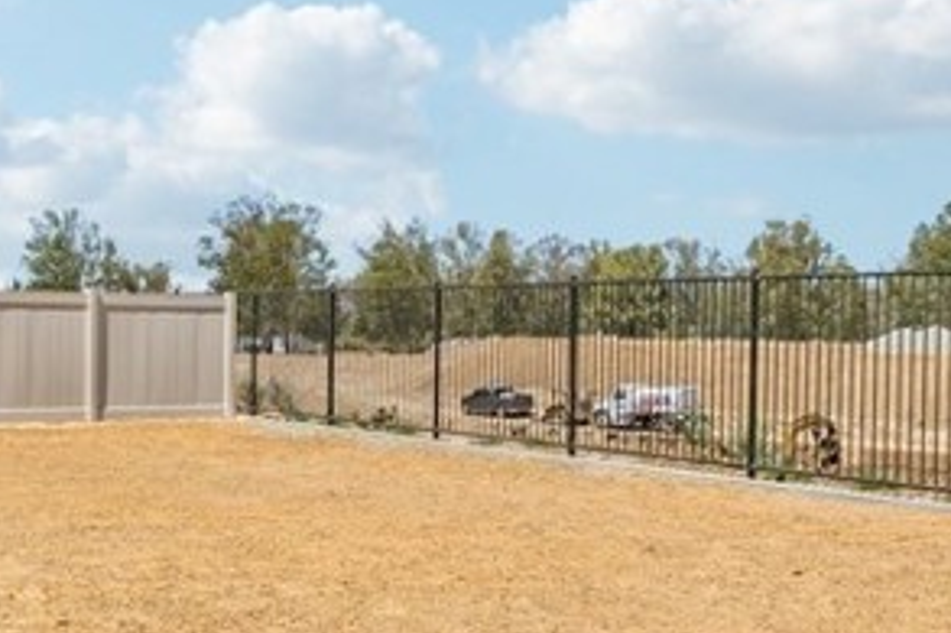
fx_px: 1478
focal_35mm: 56
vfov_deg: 24.2
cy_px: 341
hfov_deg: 34.8
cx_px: 230
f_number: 8
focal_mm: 16
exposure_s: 1/640
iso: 100
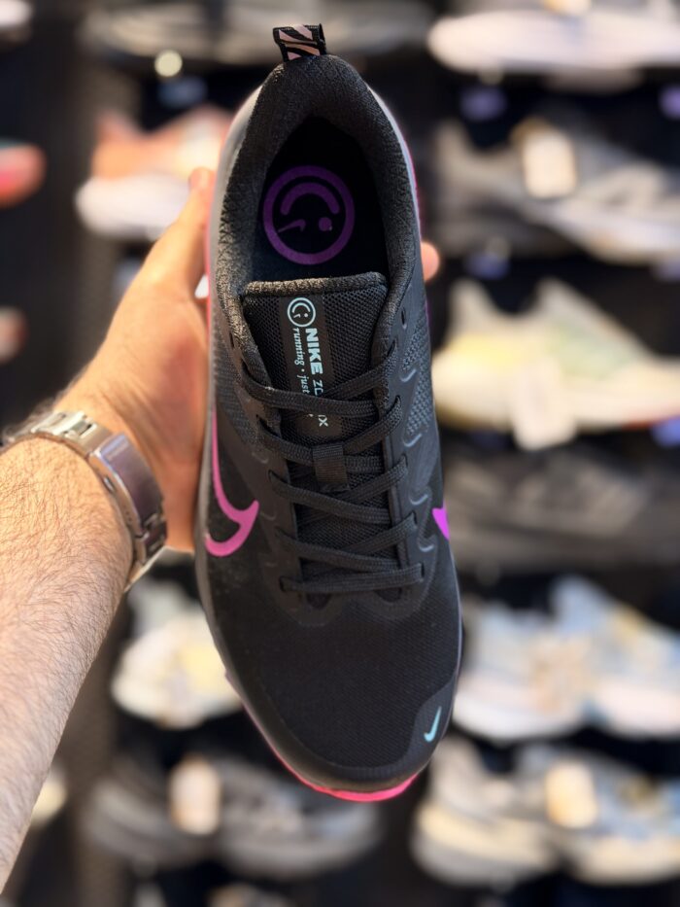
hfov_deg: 30.3
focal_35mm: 48
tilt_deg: -8.3
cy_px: 454
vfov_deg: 39.7
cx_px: 340
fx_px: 1257
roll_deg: -0.4
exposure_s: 1/50
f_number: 1.78
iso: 80
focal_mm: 6.76
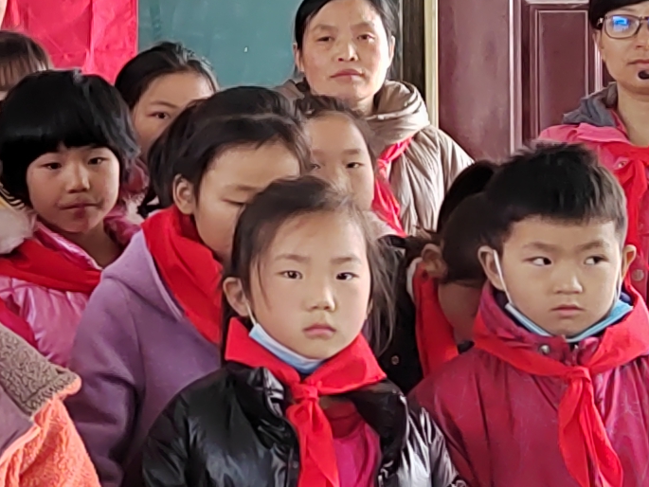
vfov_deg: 11.3
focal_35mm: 131
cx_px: -362
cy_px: 162
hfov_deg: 14.0
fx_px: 2456
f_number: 1.9
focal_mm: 5.52
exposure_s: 1/100
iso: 697
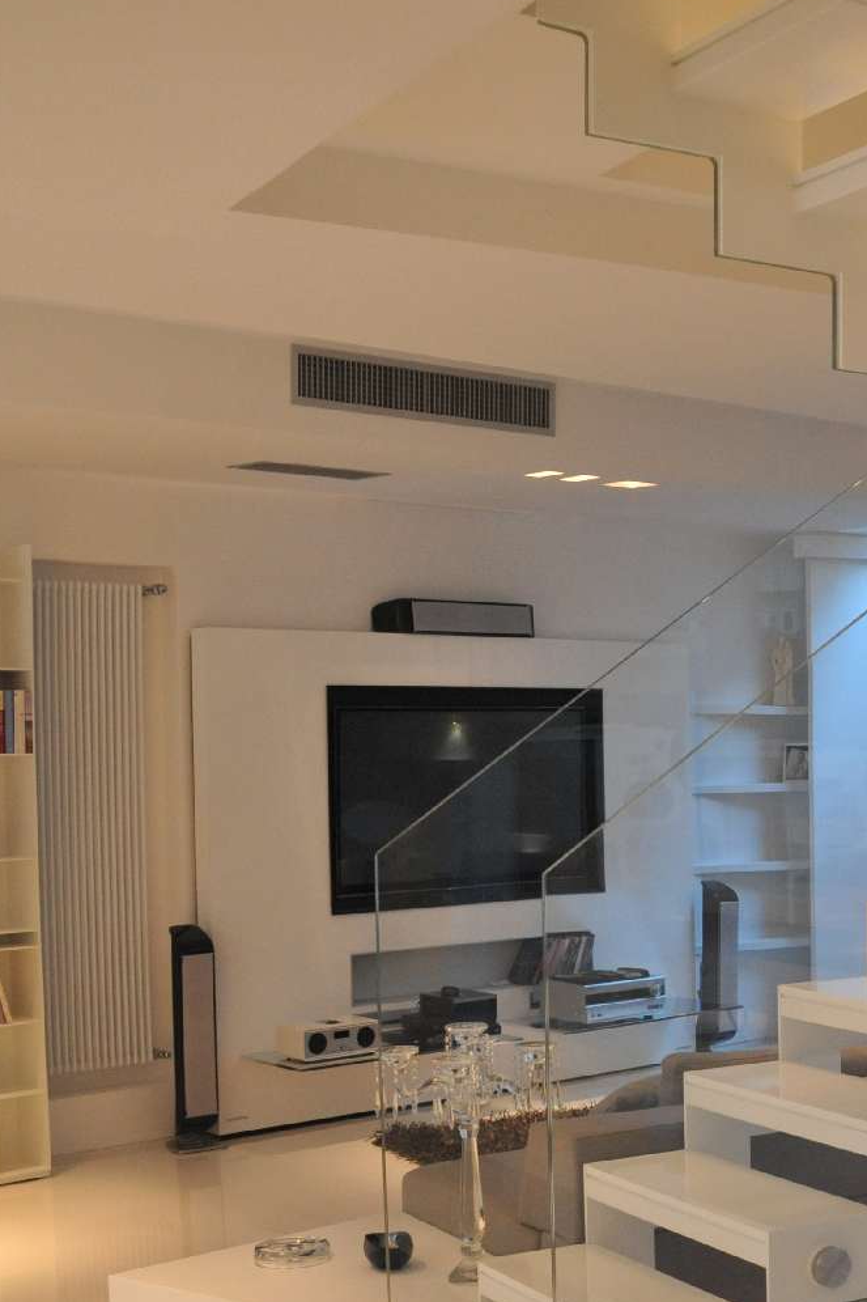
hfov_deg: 23.1
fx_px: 1951
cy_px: 794
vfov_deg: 36.7
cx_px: 1016
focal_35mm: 54
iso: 2500
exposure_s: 1/50
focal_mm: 28
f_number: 11
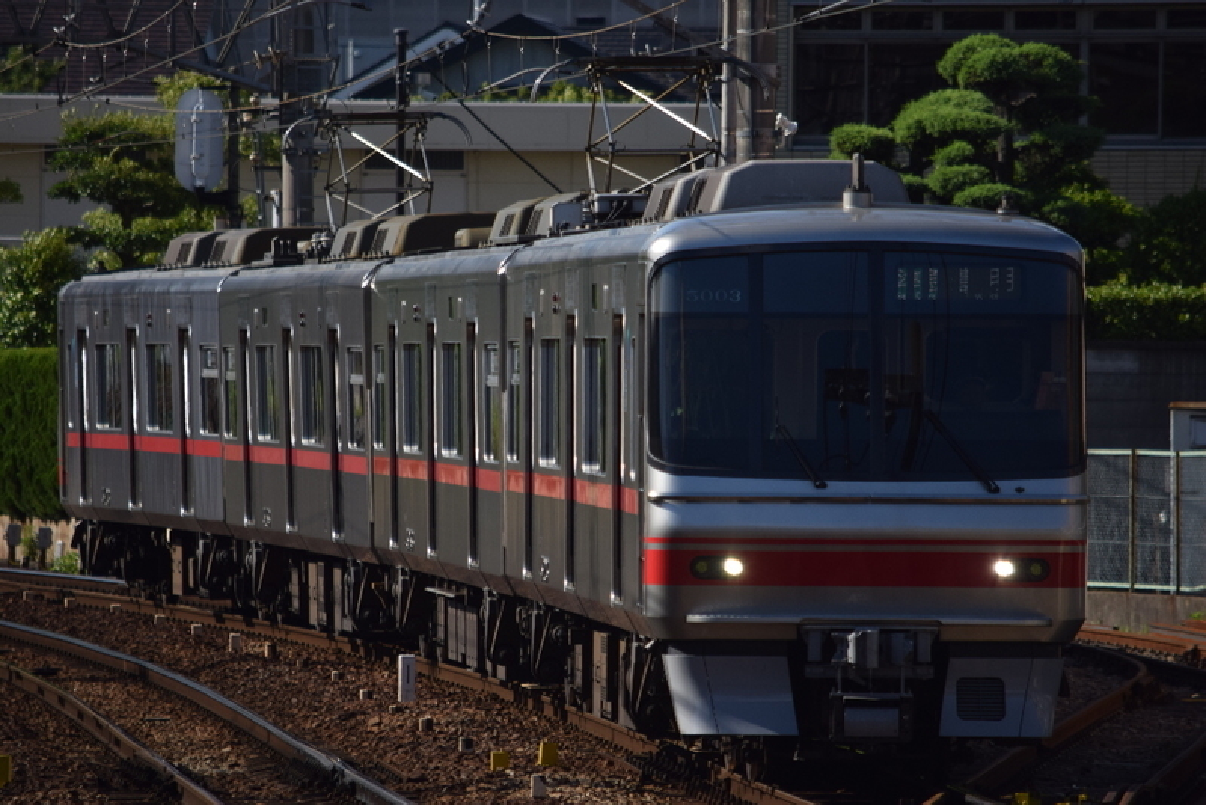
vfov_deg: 3.1
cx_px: 603
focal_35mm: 450
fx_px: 15080
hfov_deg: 4.6
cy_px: 402
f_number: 5.6
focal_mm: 300
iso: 100
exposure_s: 1/800
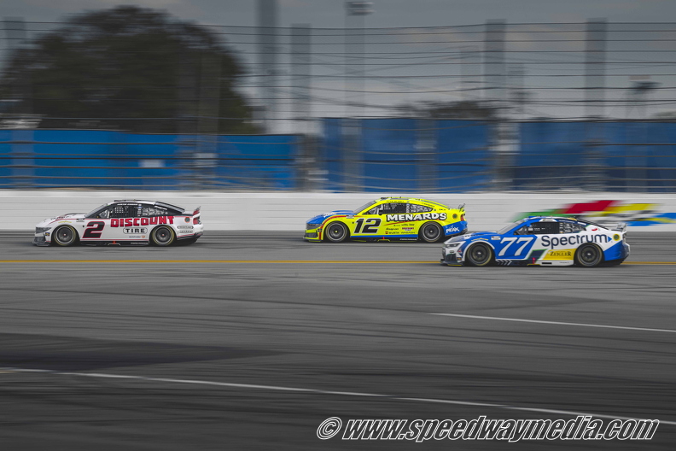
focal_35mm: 120
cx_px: 338
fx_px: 2253
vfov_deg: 11.4
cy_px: 226
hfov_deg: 17.1
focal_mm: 120
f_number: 14
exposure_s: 1/50
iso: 100
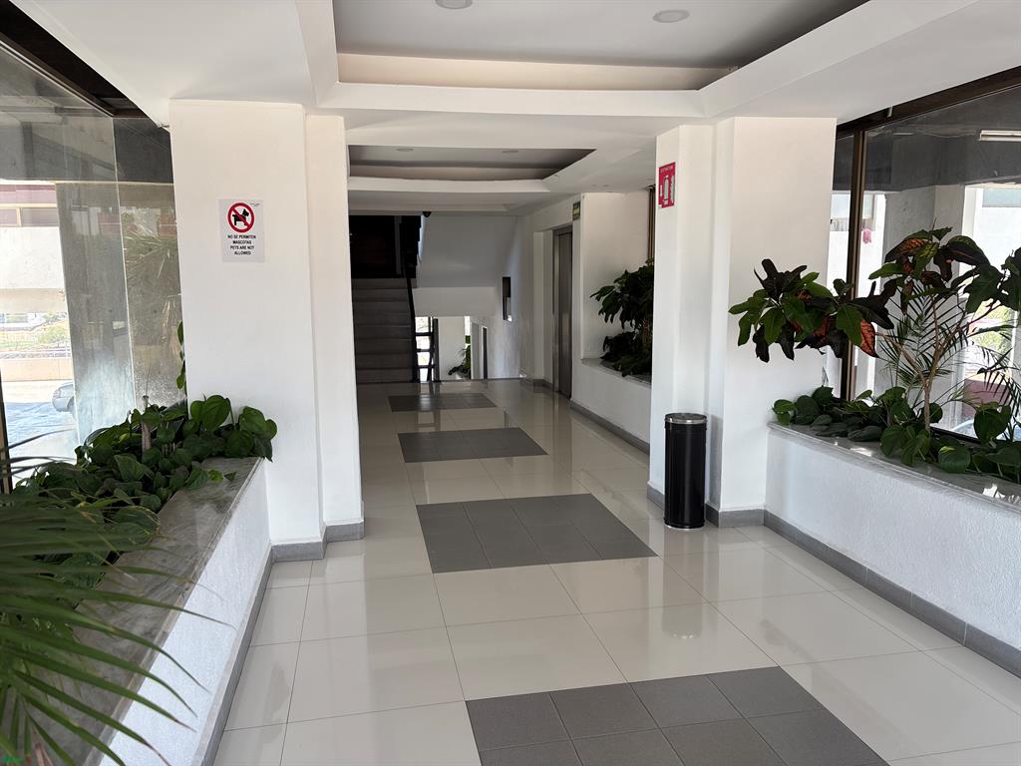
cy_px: 383
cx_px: 510
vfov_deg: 53.1
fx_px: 767
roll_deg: +0.5
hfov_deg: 67.3
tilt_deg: -8.6
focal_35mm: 26
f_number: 1.6
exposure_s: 1/148
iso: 40
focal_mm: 5.96
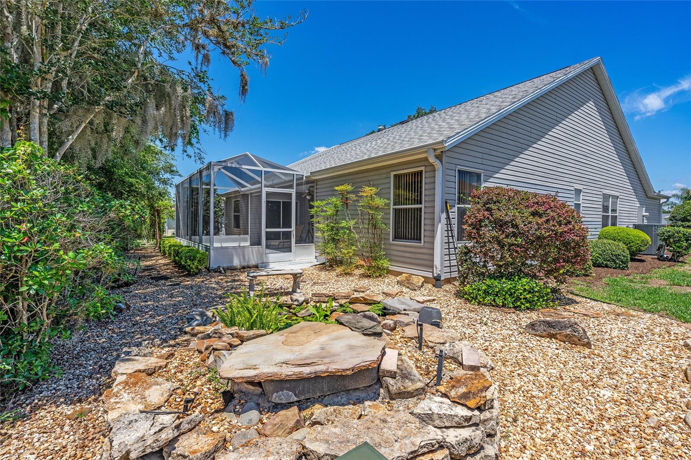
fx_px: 307
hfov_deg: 96.7
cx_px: 346
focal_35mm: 16
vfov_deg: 73.7
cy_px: 230
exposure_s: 1/640
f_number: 10
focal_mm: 16
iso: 200
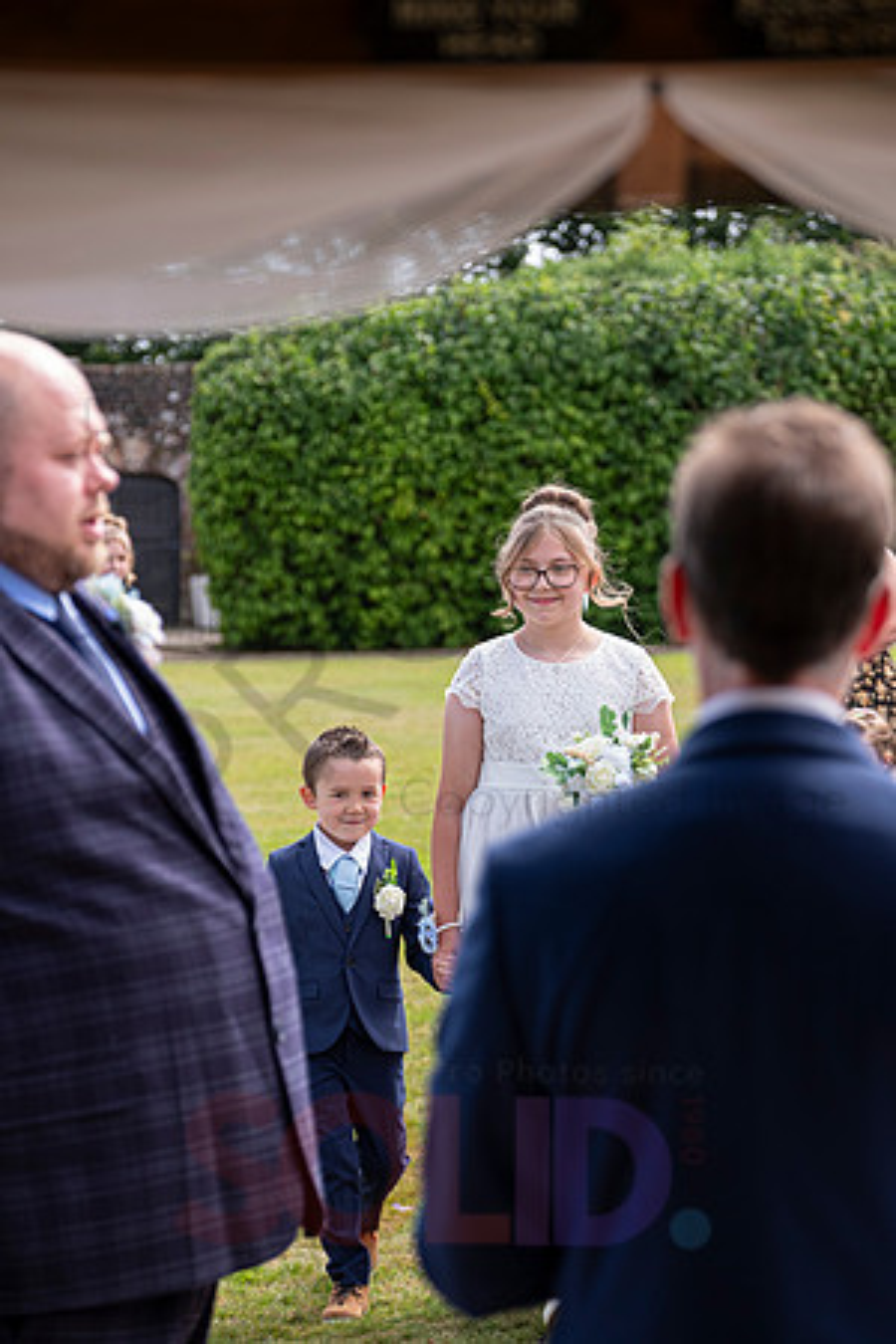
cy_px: 672
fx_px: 3994
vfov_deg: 19.1
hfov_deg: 12.8
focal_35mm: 107
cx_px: 448
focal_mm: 71.5
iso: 200
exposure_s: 1/640
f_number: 3.2
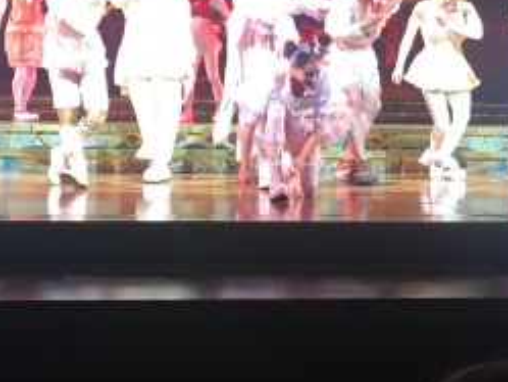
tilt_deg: +5.5
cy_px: -6
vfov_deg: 15.6
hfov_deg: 21.0
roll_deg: -0.3
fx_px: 1365
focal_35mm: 93
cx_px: 173
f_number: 2.2
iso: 32
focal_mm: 4.15
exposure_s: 1/30
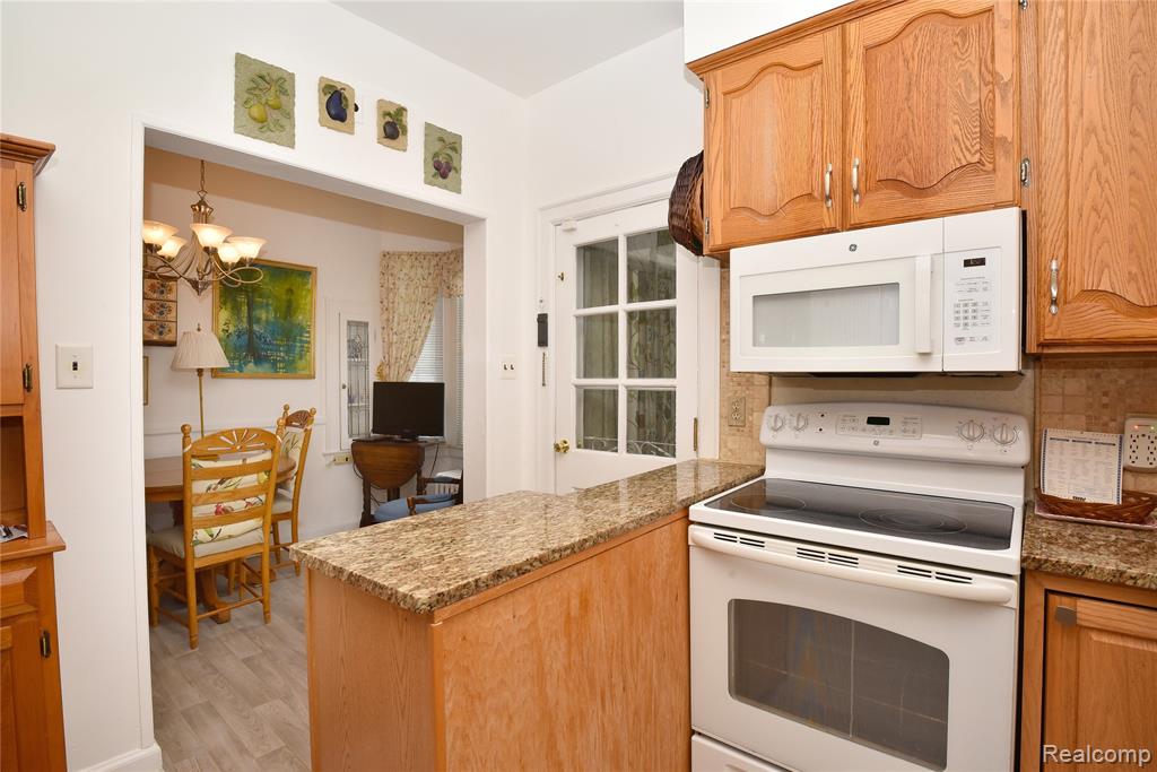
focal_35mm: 17
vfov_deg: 70.5
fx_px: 546
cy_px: 386
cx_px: 578
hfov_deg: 93.3
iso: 800
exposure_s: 1/60
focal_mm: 17
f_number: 11
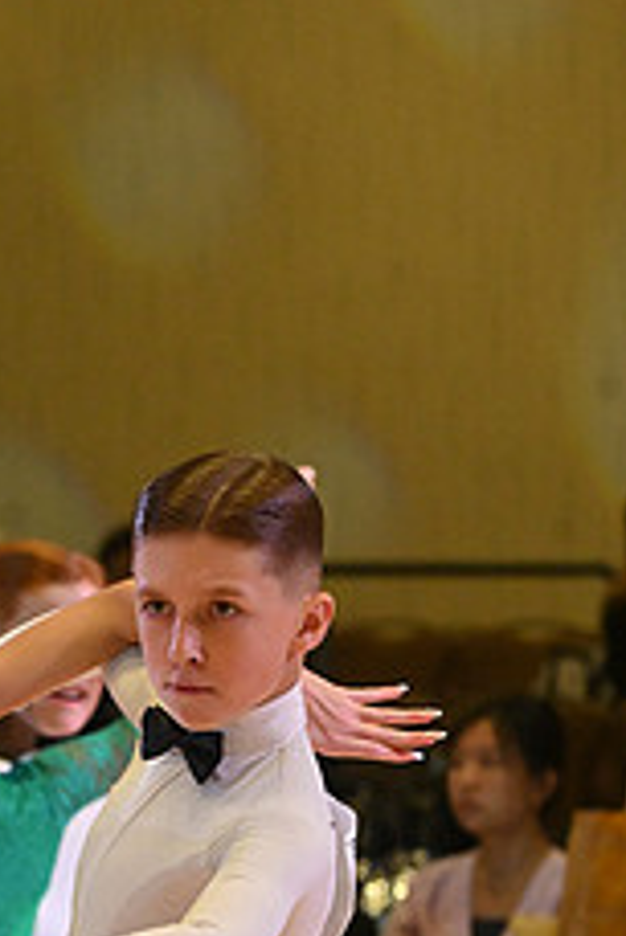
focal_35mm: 367
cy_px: 1161
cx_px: -158
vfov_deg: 5.6
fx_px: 9557
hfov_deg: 3.7
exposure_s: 1/400
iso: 4000
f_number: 7.1
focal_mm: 145
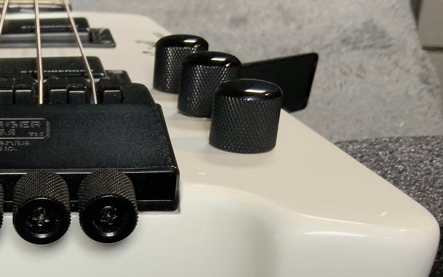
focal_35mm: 78
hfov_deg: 25.0
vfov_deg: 16.4
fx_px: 942
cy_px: 277
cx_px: -13
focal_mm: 3
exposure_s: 1/104
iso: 16
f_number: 1.8
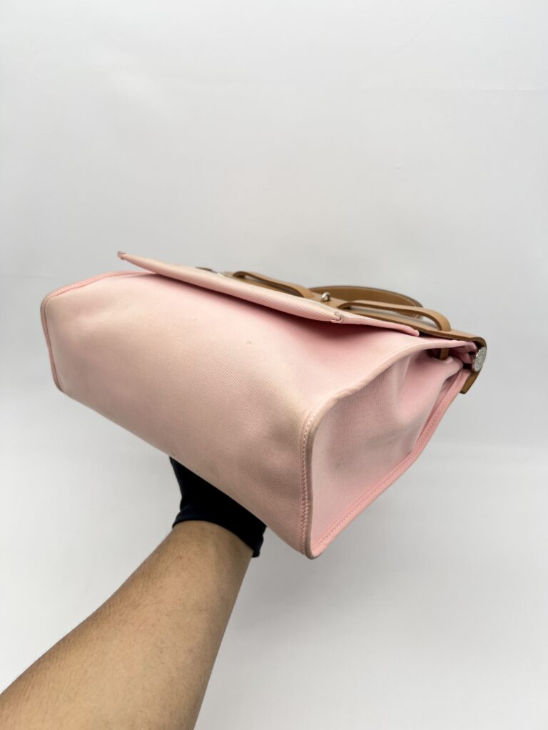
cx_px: 274
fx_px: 549
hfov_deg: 53.1
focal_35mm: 26
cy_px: 365
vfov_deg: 67.3
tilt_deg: -26.4
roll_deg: -0.2
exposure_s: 1/136
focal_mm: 5.7
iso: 32
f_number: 1.5
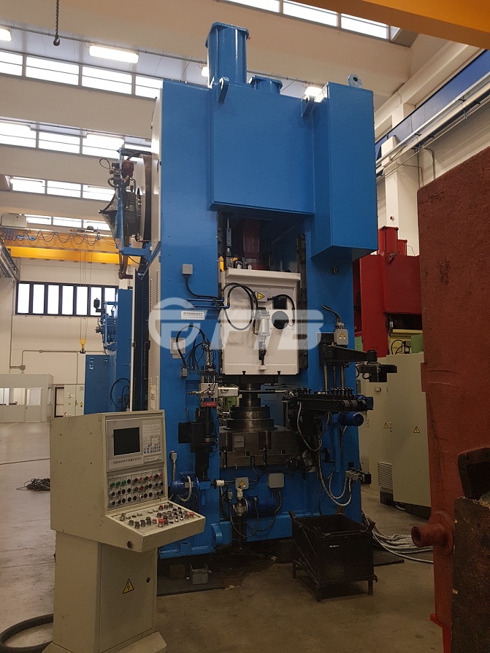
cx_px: 245
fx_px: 490
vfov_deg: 67.3
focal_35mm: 26
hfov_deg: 53.1
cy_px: 326
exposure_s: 1/50
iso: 125
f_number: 1.7
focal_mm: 4.2
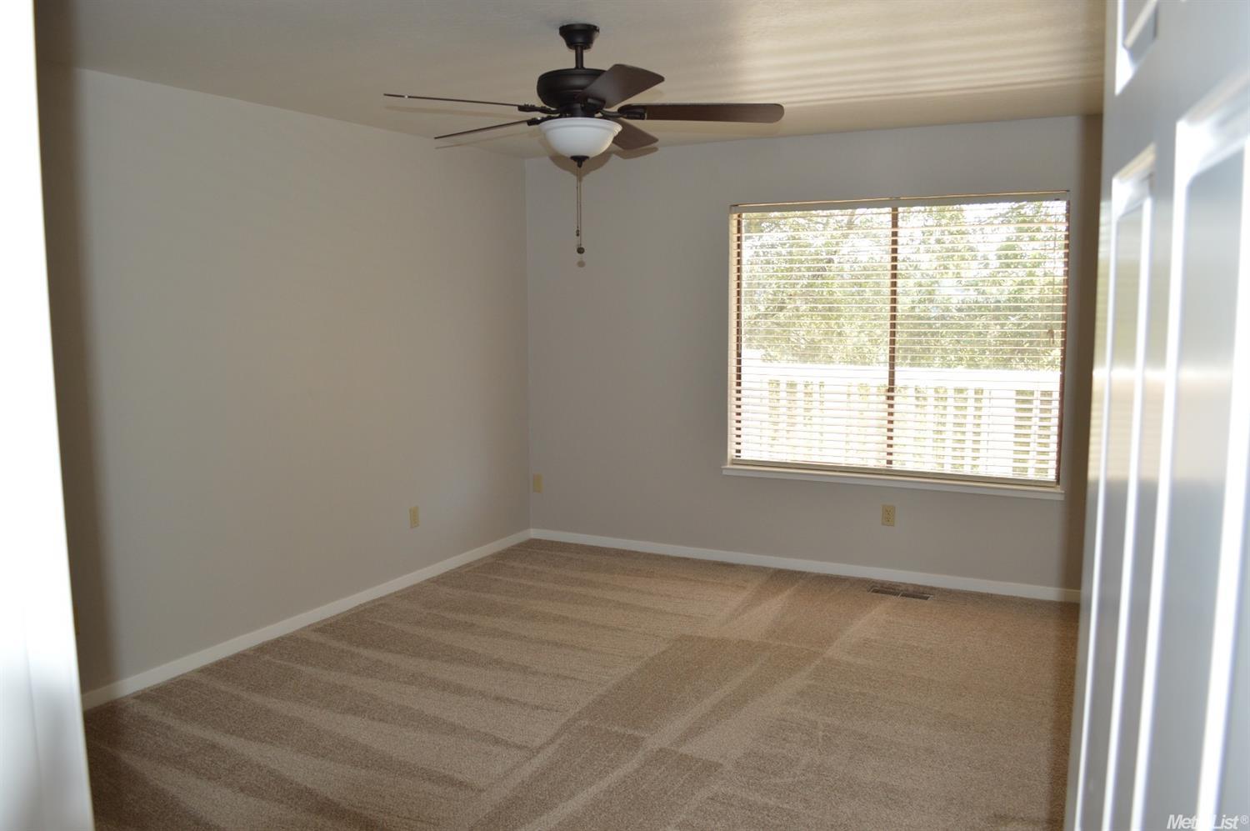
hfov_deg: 67.4
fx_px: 937
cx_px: 625
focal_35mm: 27
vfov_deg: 47.8
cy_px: 416
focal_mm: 18
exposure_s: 1/100
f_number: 4
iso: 400
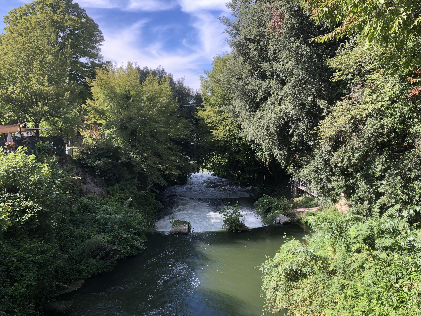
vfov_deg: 49.7
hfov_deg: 63.4
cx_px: 210
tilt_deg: -5.4
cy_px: 158
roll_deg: +1.8
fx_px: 341
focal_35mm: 28
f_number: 1.8
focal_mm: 4
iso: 20
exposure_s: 1/326
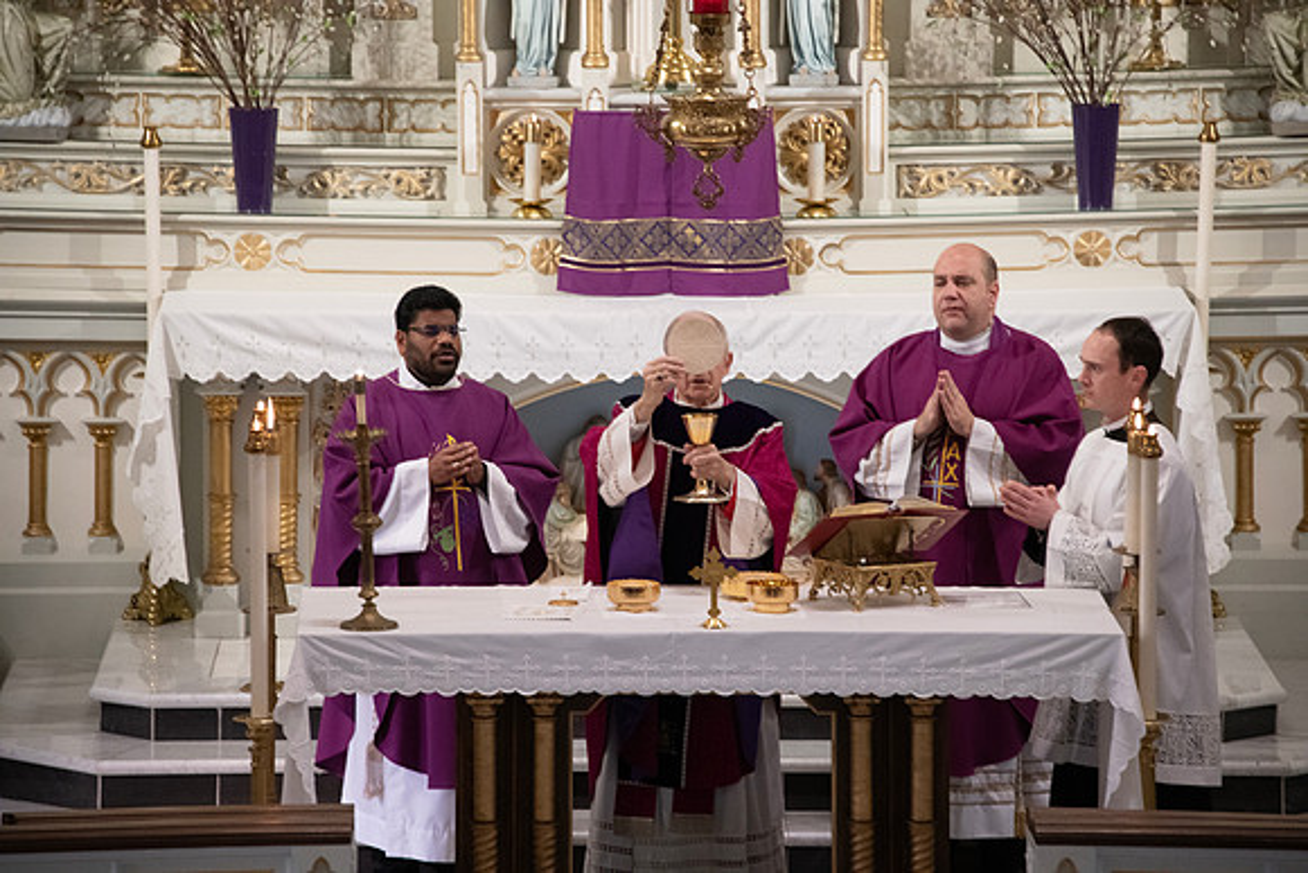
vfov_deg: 5.5
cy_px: 436
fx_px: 9085
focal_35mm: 250
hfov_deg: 8.2
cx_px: 654
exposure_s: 1/100
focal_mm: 250
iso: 4000
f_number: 7.1
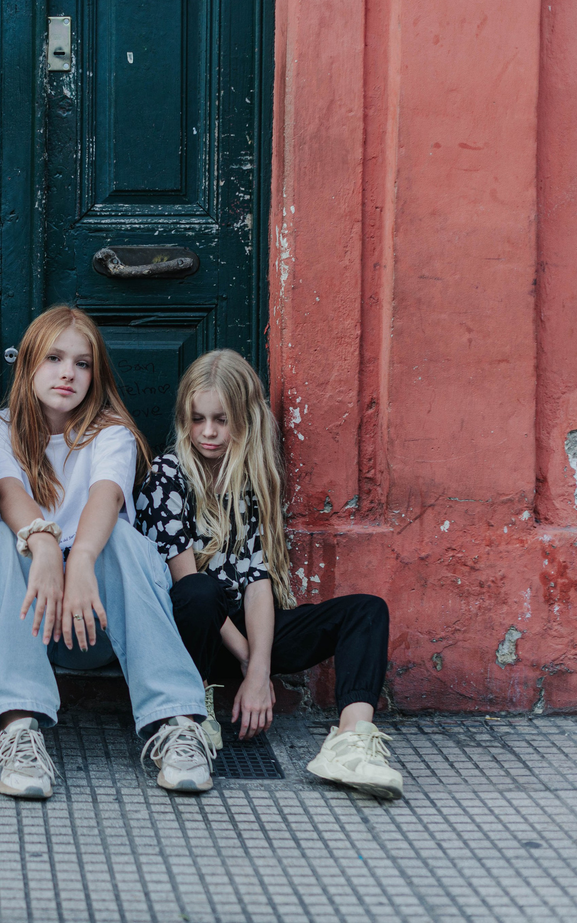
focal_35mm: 77
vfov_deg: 26.8
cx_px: -28
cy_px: 461
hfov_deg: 16.5
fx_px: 1938
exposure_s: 1/160
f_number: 2
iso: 160
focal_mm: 50
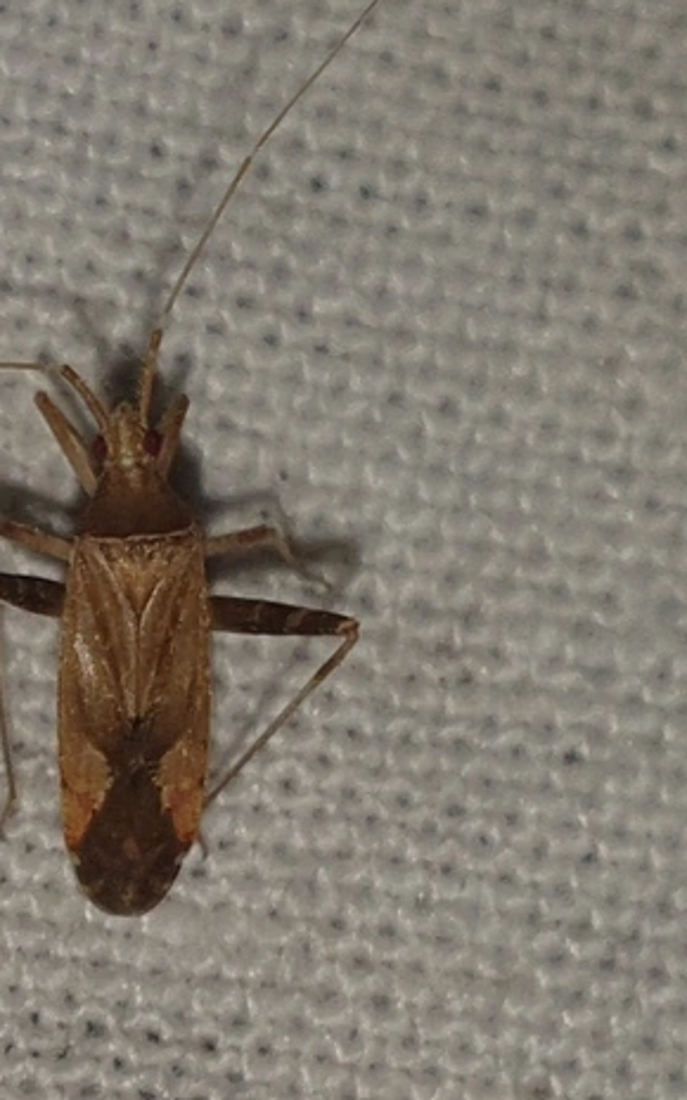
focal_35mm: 38
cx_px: 47
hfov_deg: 31.7
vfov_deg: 51.5
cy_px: 542
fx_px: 1138
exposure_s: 1/2469
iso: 50
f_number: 2.4
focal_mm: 4.3
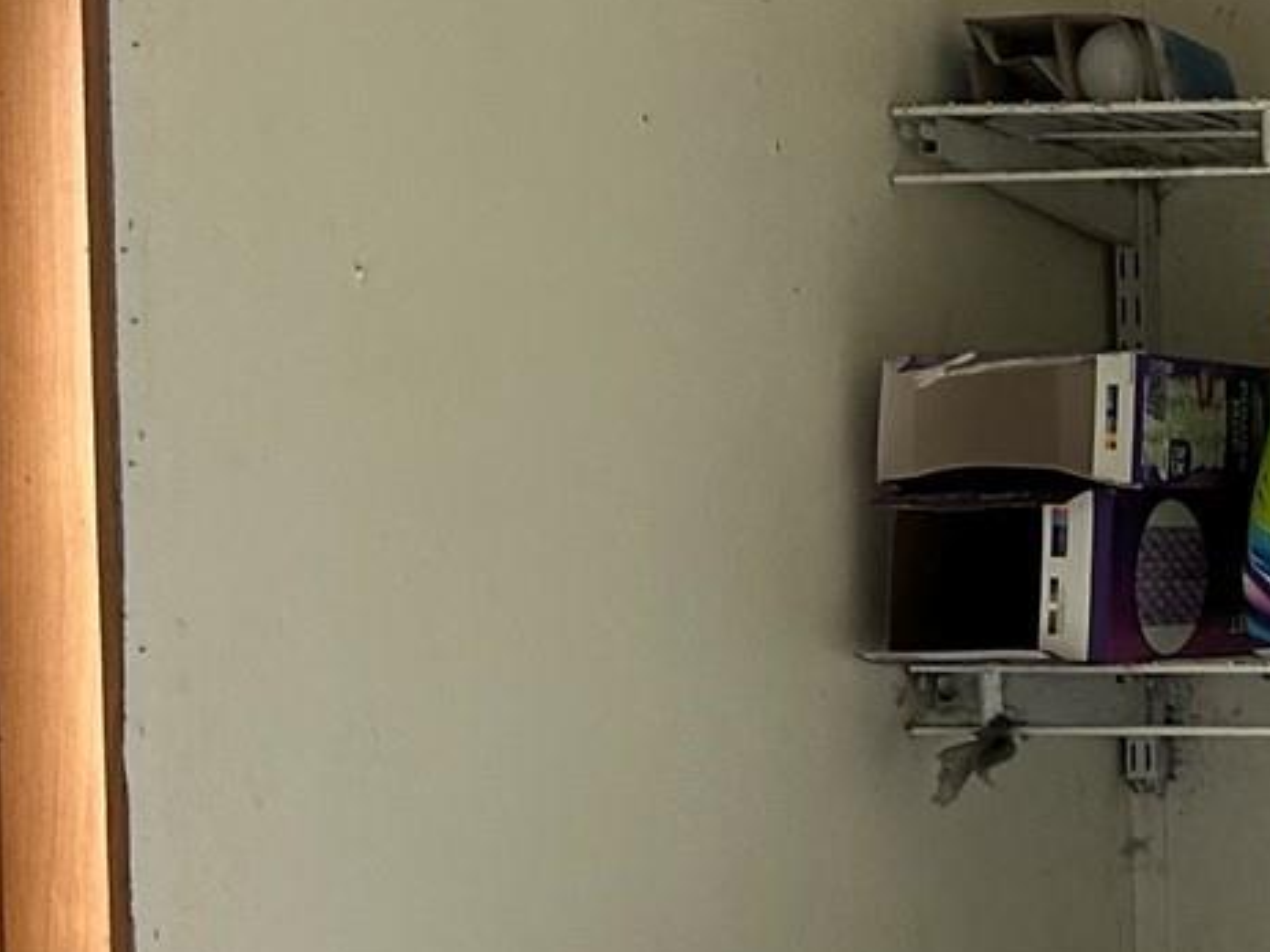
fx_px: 4218
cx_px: 2038
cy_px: 727
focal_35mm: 115
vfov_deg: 12.8
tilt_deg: -2.3
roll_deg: +1.8
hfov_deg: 15.5
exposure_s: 1/60
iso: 100
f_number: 1.5
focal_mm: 5.7
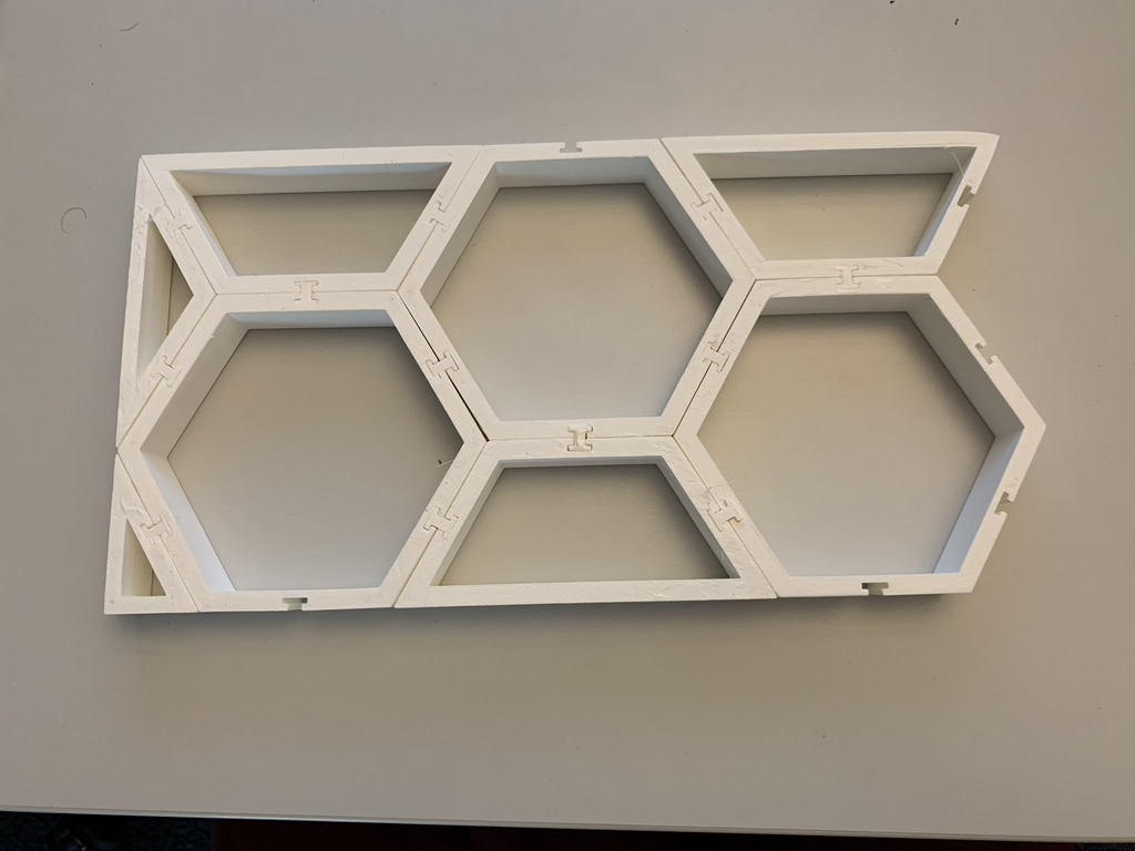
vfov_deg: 53.1
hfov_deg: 67.3
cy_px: 426
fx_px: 852
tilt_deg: -80.4
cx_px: 568
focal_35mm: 26
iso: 200
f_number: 1.8
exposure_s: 1/60
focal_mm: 4.25
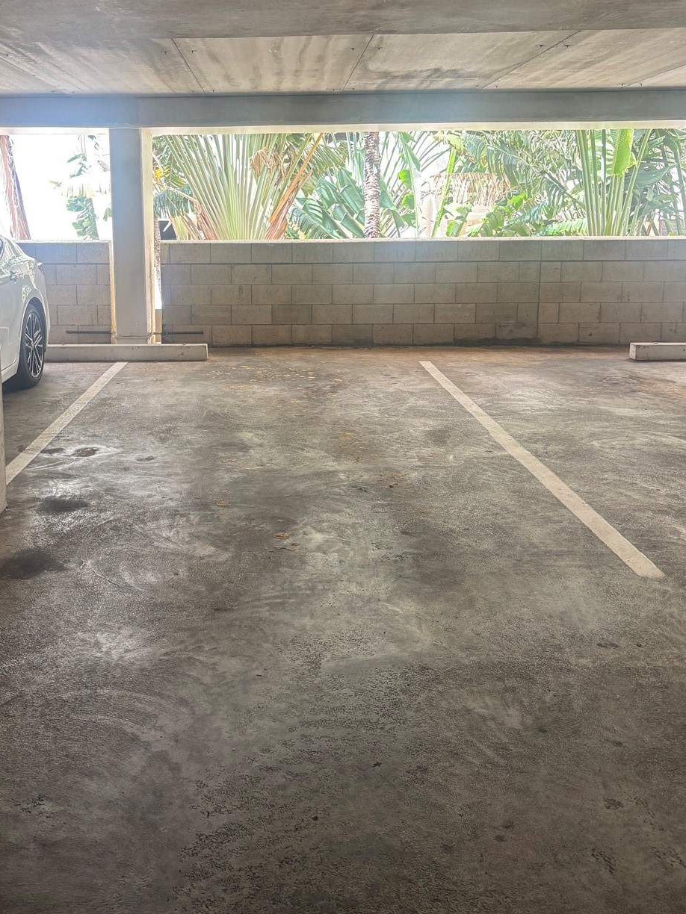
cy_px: 345
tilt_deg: -9.0
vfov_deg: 53.4
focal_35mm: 34
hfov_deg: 41.5
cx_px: 255
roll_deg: +0.4
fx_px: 898
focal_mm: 5.96
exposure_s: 1/121
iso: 64
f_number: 1.6
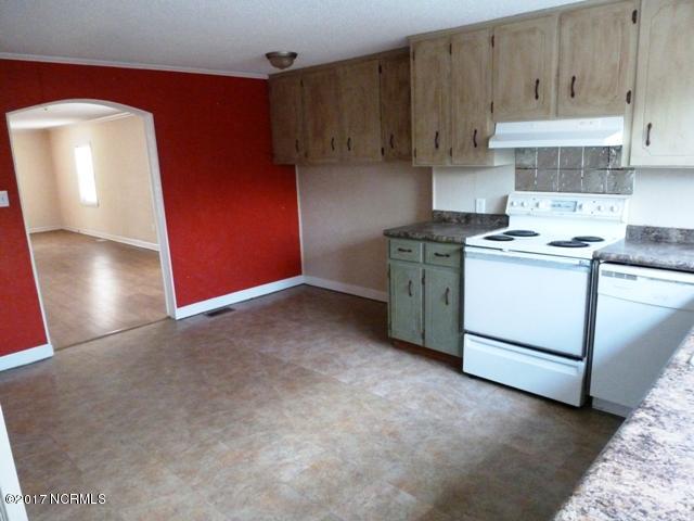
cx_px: 347
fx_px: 481
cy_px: 260
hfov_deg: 71.6
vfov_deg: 56.8
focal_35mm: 24
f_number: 3.3
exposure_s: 1/20
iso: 800
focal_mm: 4.3
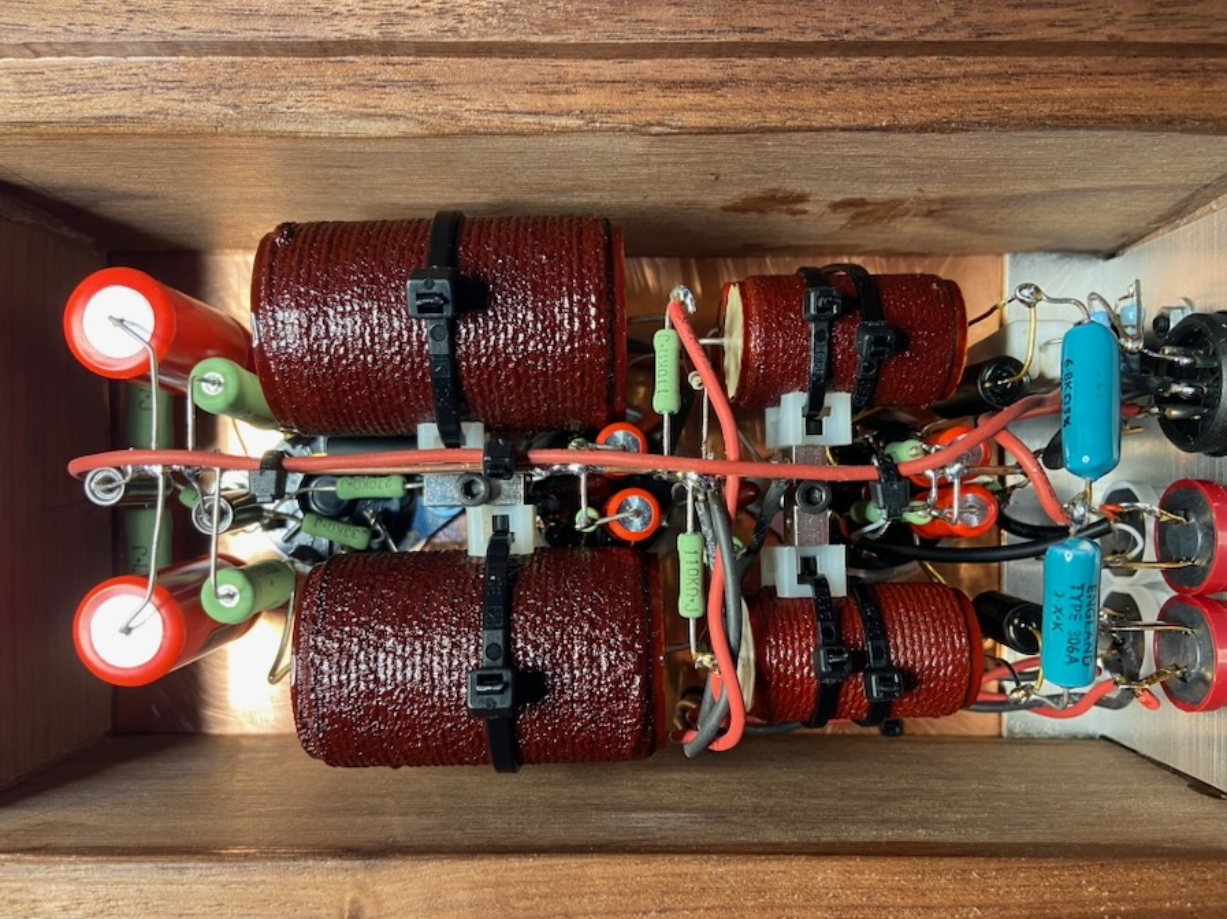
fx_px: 1028
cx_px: 599
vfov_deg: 48.1
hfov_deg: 61.7
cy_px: 507
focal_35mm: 29
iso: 100
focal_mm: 4.25
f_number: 1.8
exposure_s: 1/50
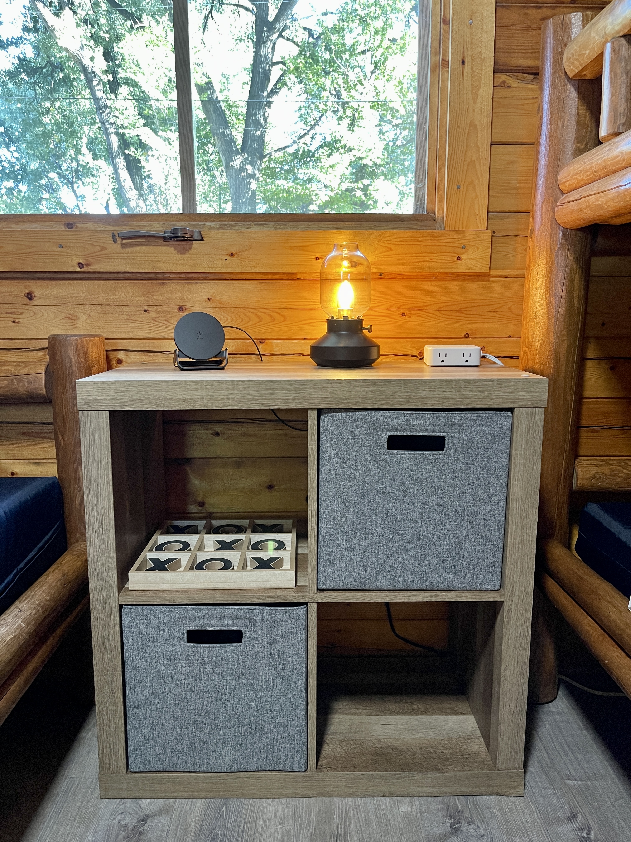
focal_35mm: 26
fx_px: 632
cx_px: 316
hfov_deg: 53.1
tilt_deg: -10.2
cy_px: 421
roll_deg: -0.6
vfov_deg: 67.3
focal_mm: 5.1
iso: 250
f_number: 1.6
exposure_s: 1/60
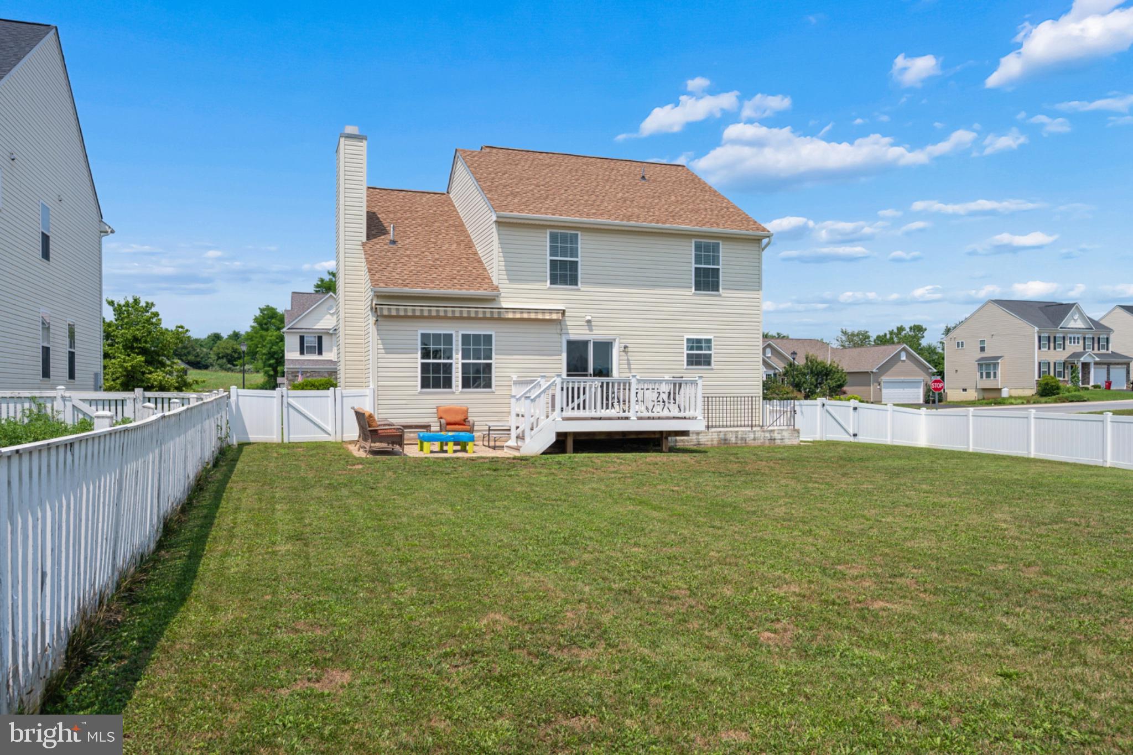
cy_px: 378
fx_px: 771
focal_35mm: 24
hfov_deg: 72.6
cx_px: 566
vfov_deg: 52.2
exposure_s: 1/400
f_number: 7.1
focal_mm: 24.5
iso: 100
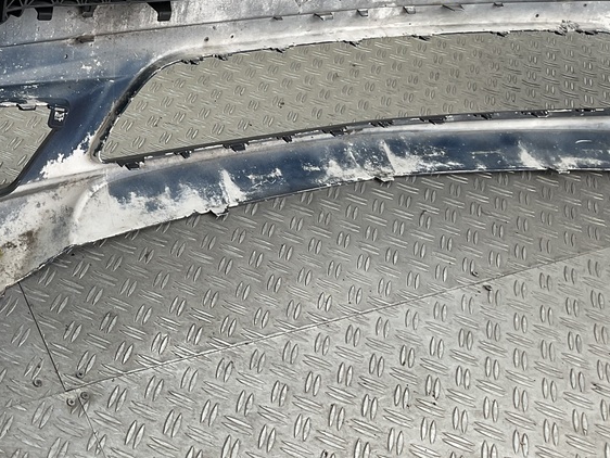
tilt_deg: -33.8
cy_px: 72
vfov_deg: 27.3
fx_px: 917
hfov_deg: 34.8
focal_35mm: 52
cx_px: 67
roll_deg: -7.6
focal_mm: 3
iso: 20
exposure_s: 1/120
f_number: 1.8
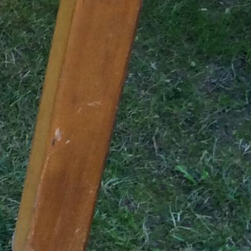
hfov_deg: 8.9
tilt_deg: -29.4
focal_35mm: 179
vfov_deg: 9.6
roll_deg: -0.7
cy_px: -46
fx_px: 1468
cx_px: -349
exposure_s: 1/50
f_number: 2.4
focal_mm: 3.3
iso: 40
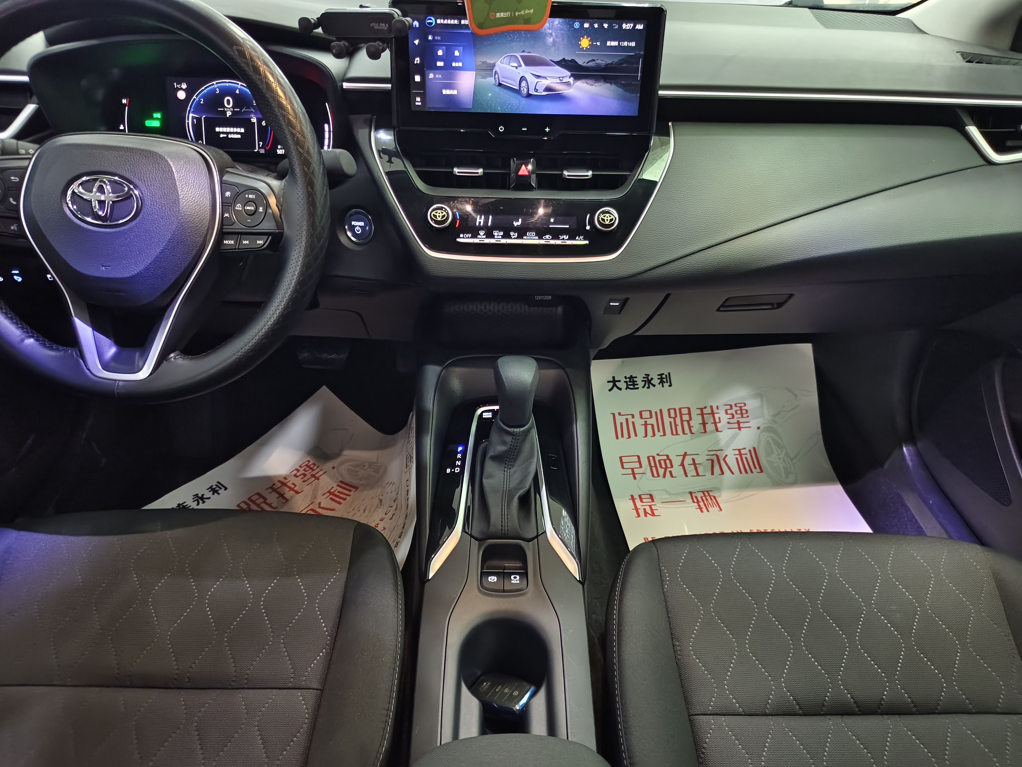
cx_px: 511
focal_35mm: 24
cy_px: 384
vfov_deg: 56.8
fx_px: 709
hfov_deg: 71.6
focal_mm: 5.56
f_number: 1.88
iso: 1101
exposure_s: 1/14.3
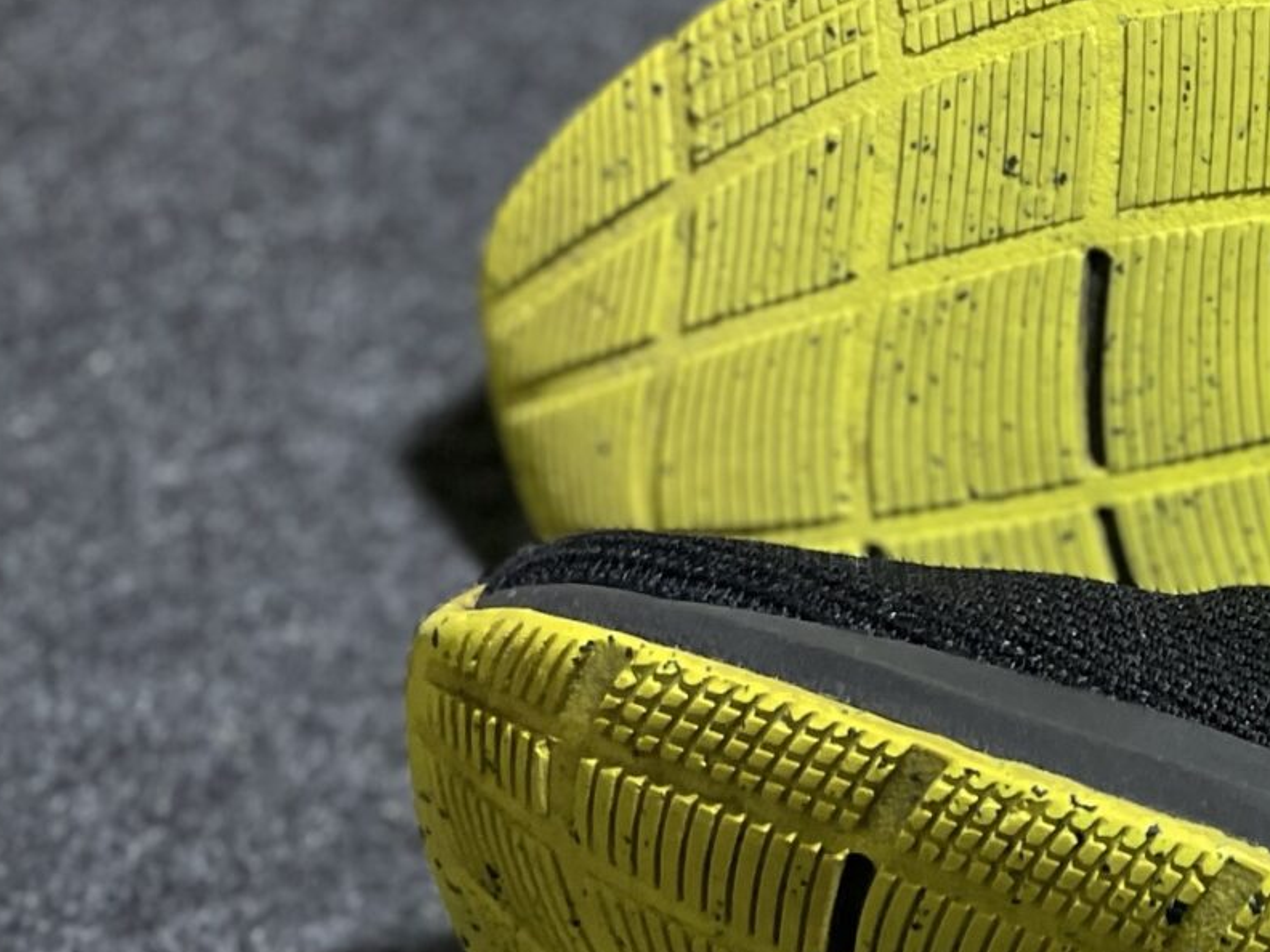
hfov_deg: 19.6
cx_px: 2004
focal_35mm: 84
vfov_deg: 17.5
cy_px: 732
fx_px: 3082
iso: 200
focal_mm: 4.2
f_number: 1.6
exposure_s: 1/50
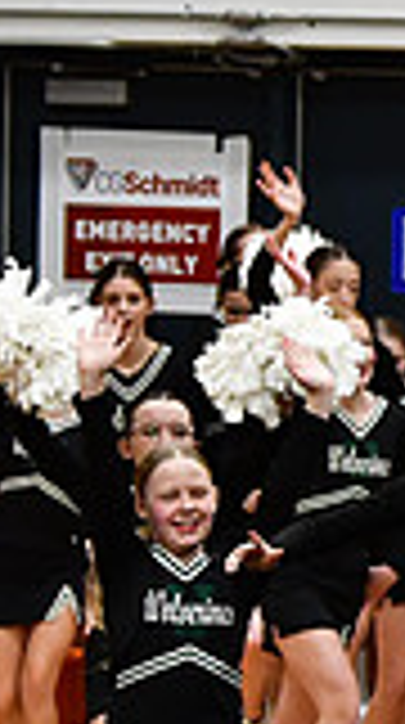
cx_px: 1192
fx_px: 9361
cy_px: 483
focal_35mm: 488
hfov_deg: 2.5
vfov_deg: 4.4
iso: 4000
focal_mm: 86
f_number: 3.5
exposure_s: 1/500
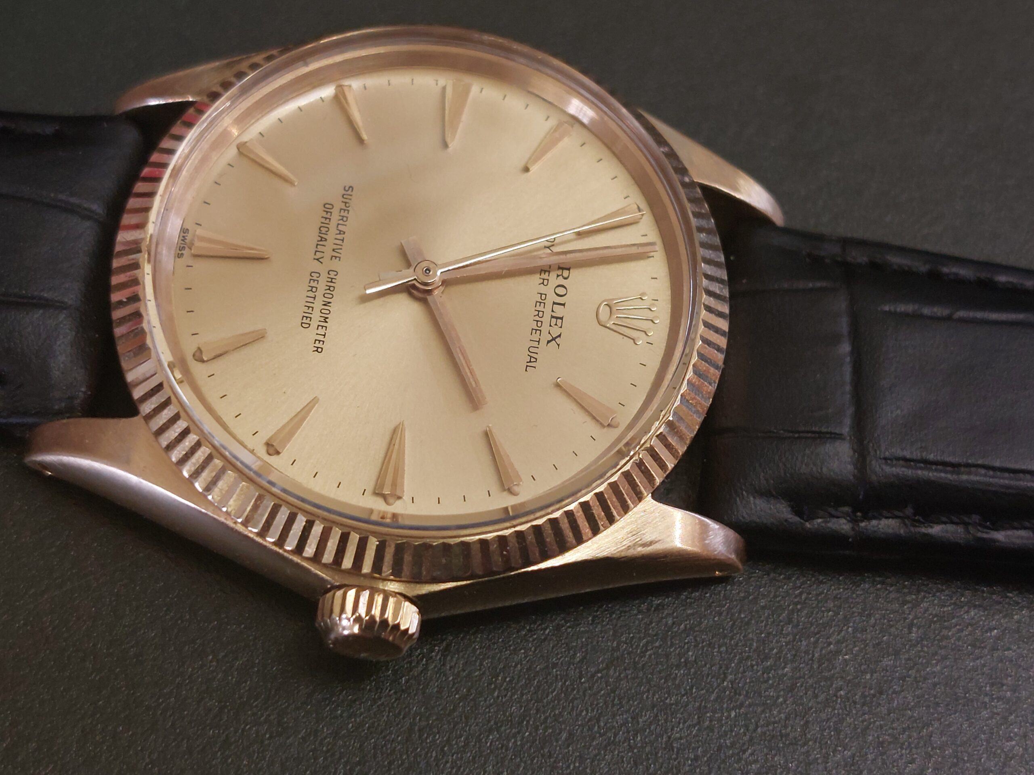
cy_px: 388
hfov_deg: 69.4
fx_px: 747
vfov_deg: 54.9
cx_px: 517
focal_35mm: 25
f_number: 1.8
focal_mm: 5.23
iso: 125
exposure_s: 1/50
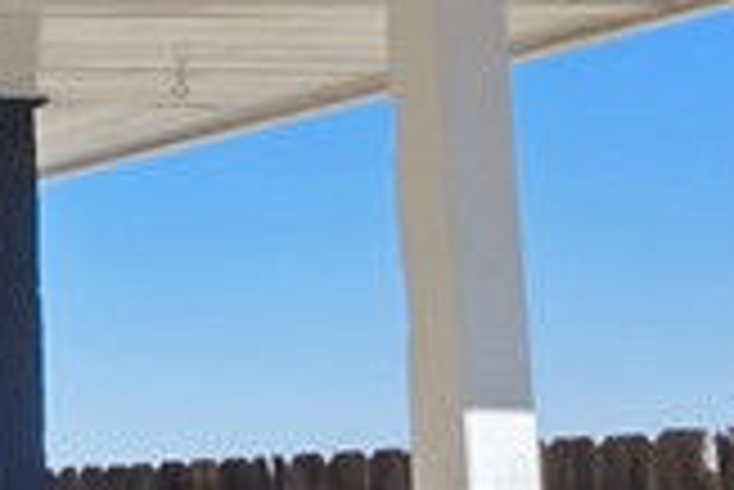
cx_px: -1288
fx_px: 1735
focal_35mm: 85
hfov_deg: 12.8
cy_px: 468
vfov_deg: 15.9
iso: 50
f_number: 1.9
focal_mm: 2.2
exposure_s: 1/2000
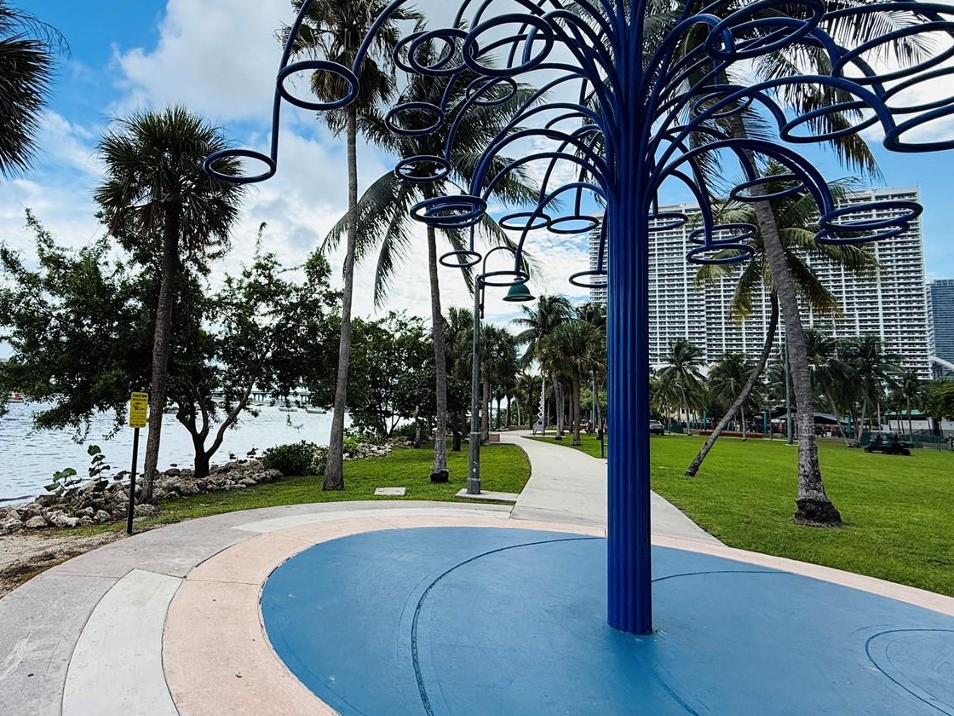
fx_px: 551
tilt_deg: +6.3
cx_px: 324
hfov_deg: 79.3
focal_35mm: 20
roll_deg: -2.1
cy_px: 347
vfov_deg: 66.0
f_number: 2.2
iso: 50
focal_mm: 2.22
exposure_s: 1/1167
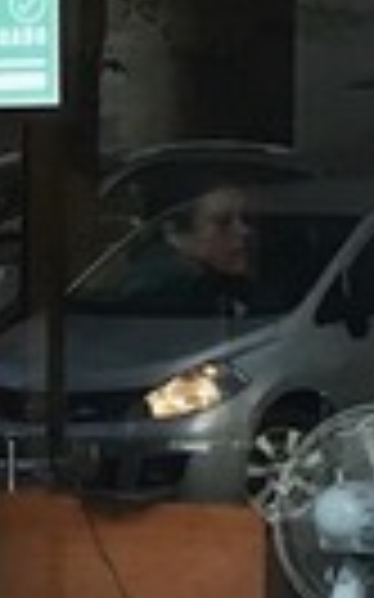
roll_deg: +0.6
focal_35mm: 199
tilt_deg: -3.3
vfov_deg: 10.5
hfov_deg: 6.2
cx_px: -606
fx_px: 3249
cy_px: 324
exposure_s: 1/33
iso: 32
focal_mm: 4.15
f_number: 2.2
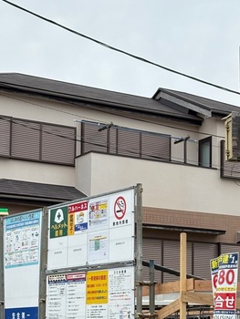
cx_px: 193
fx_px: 877
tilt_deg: +8.2
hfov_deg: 15.5
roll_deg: +0.3
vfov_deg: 20.4
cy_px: 249
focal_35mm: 95
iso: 32
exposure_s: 1/791
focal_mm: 5.96
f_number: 1.6
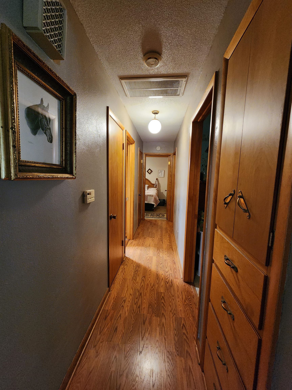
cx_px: 146
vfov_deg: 106.2
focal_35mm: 13
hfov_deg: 89.9
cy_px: 195
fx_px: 146
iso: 640
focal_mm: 2.2
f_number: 2.2
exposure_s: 1/30
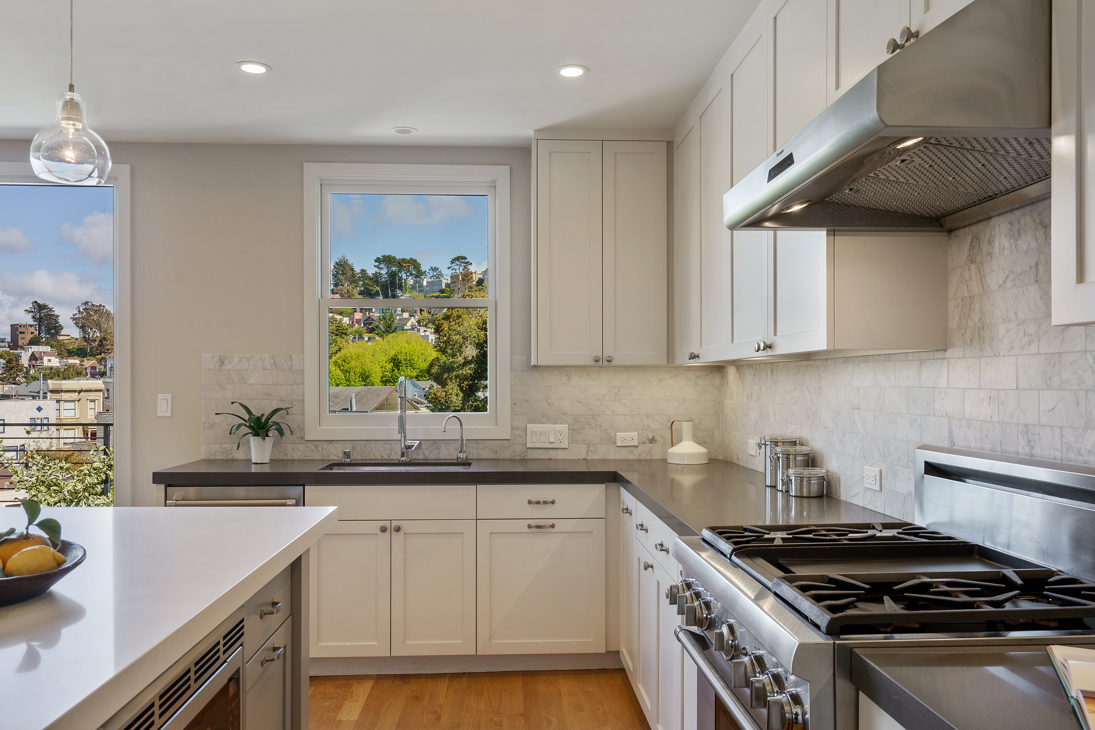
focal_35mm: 28
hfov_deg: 65.5
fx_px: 852
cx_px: 548
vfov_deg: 46.4
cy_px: 365
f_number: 9
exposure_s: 1/15
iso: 100
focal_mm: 28
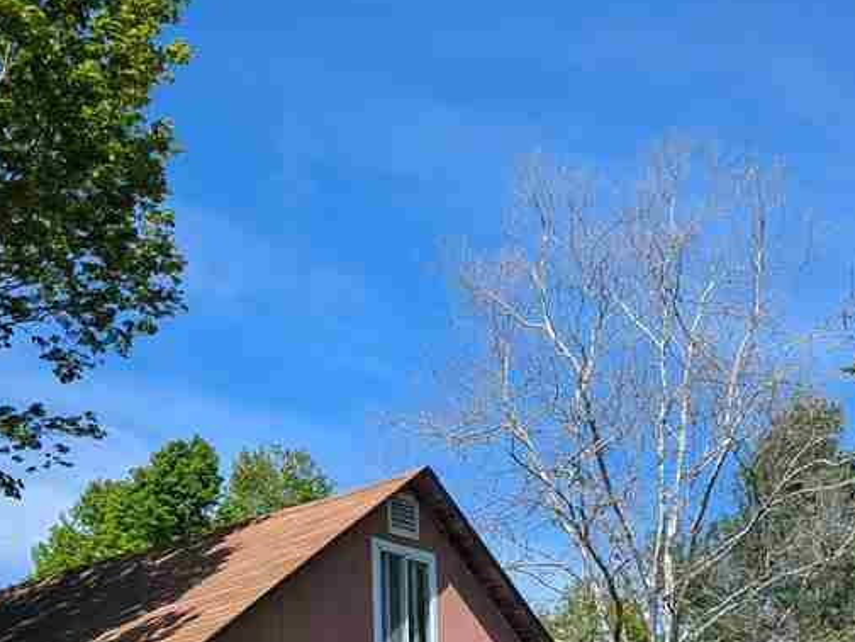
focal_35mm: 61
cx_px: 473
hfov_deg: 31.7
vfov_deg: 23.1
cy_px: 642
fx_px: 1507
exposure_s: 1/1715
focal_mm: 6.81
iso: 45
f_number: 1.85
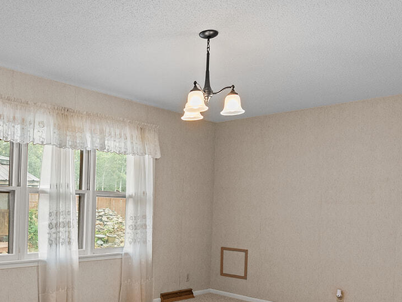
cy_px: 212
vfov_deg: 41.0
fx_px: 395
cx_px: 87
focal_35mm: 34
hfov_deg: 51.0
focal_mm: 16
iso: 1250
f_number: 4
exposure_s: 1/50
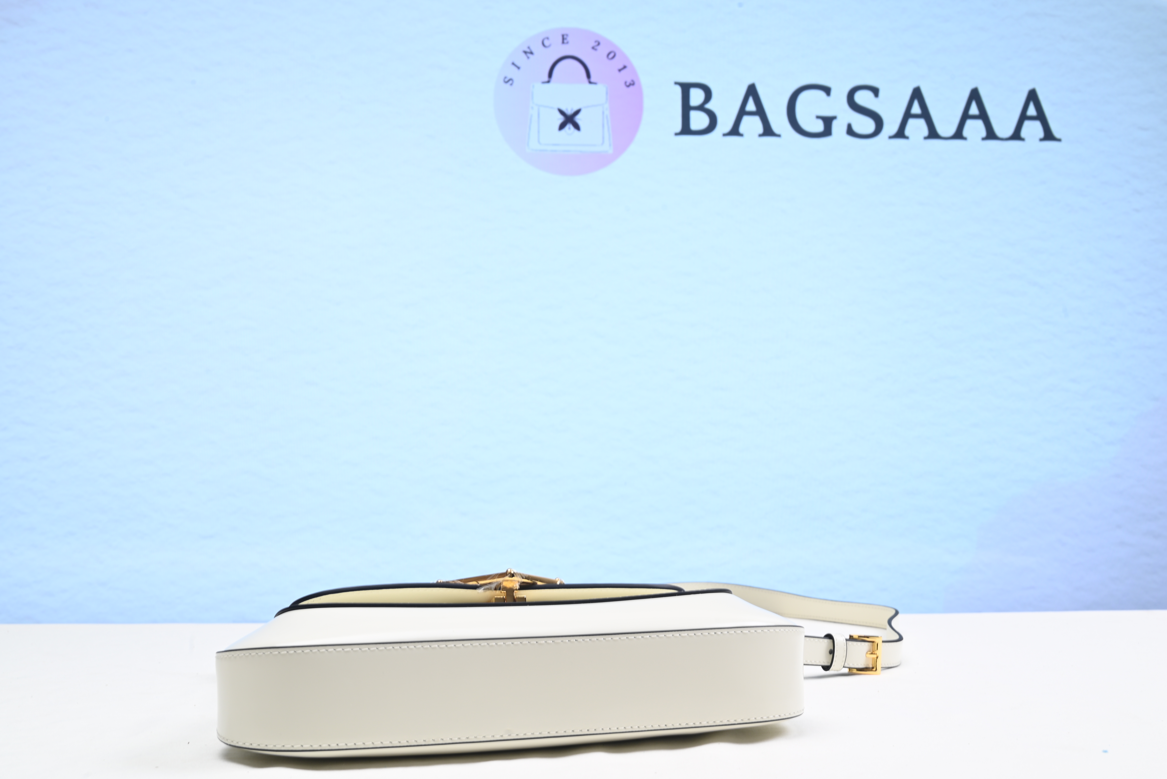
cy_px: 390
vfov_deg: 31.2
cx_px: 584
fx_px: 1394
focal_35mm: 43
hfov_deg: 45.4
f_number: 16
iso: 100
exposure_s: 1/2
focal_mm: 43
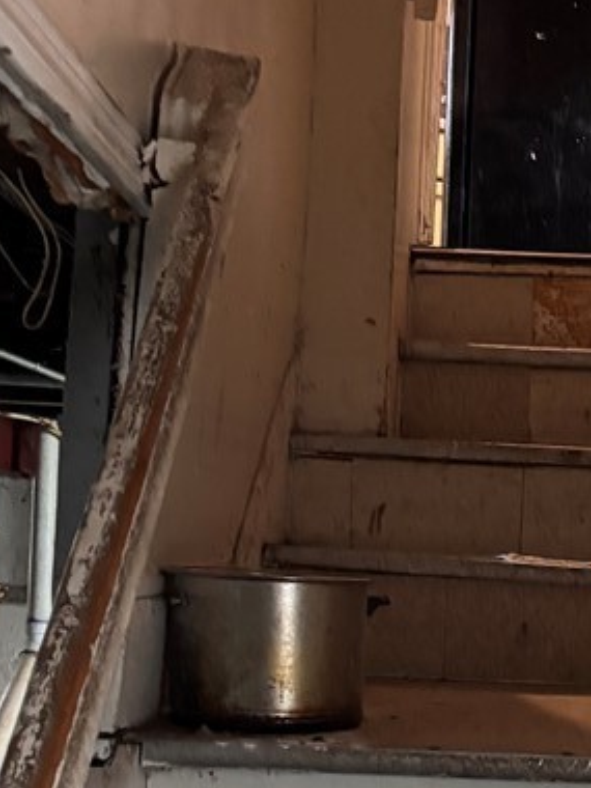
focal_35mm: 70
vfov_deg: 26.9
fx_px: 1593
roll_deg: -4.6
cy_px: 693
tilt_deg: -5.6
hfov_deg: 20.4
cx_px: 574
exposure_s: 1/30
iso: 800
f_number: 1.6
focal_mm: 5.96
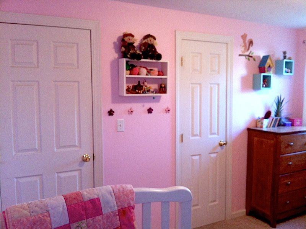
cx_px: 153
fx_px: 309
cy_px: 114
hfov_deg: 52.7
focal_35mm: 35
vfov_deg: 40.6
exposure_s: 1/15
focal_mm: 3.85
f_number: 2.8
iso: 160
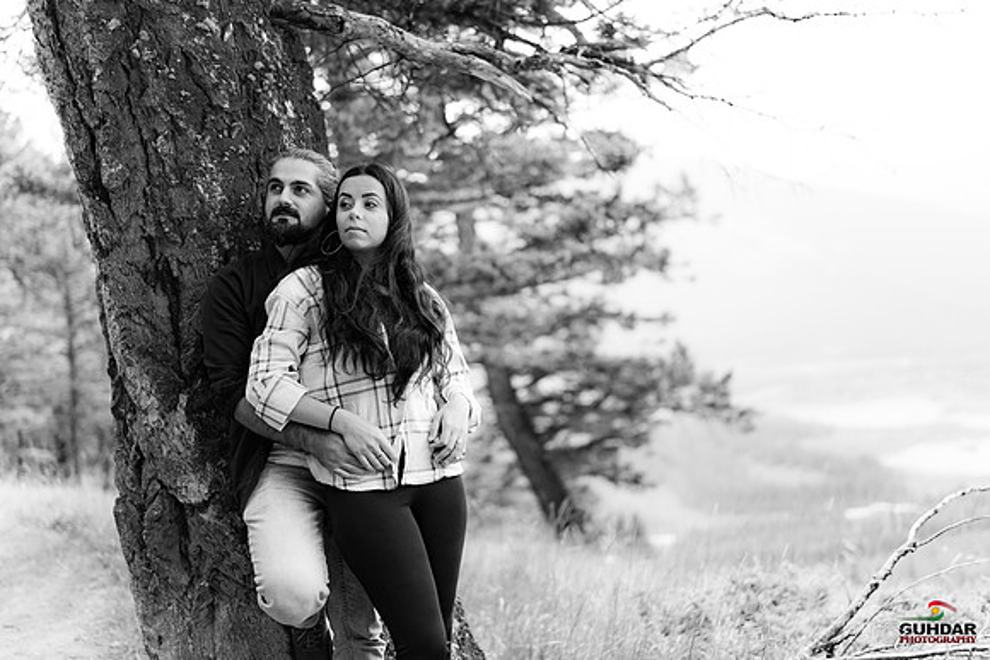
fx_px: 963
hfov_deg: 54.4
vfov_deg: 37.9
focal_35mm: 35
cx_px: 495
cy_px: 330
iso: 200
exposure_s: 1/5000
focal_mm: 35
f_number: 1.2
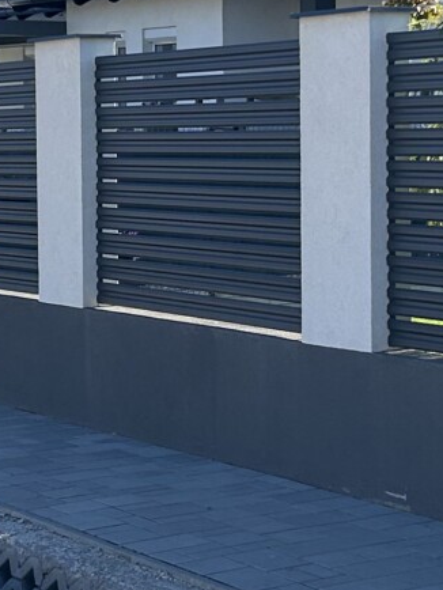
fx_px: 1960
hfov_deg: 12.9
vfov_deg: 17.1
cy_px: 186
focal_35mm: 115
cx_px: 222
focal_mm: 5.7
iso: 50
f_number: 1.5
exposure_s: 1/4115
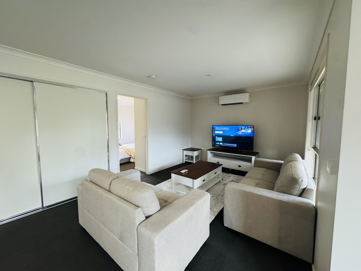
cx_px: 180
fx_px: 146
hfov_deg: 102.1
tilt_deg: -3.7
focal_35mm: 14
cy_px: 136
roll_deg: -0.8
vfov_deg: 85.7
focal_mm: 2.22
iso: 320
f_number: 2.2
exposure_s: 1/50
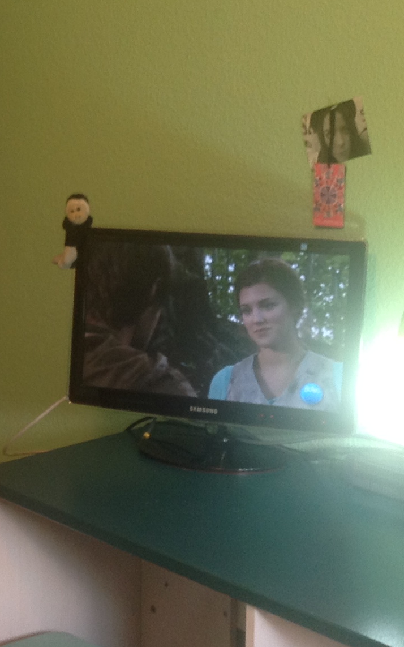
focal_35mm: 84
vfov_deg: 24.6
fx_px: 1480
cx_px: -2
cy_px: 309
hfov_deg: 15.3
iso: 80
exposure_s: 1/20
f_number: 2.4
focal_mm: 4.28
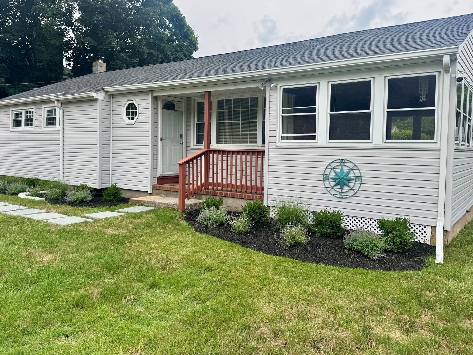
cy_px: 159
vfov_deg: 49.7
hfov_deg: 63.4
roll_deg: -1.0
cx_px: 242
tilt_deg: -1.6
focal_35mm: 28
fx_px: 383
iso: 80
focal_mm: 6.76
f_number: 1.78
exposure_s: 1/980
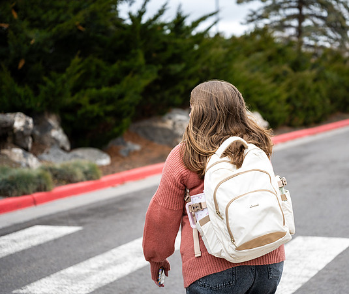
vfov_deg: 19.5
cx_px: 220
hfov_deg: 23.0
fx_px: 856
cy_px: 147
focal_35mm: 81
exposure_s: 1/500
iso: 250
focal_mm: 70
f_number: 3.2
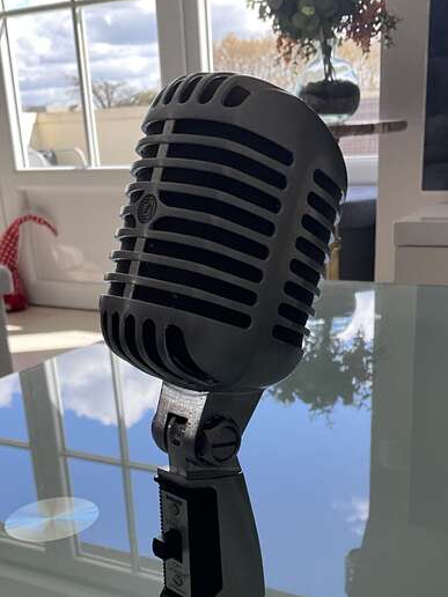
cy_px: 428
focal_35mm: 45
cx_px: 236
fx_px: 777
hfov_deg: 32.2
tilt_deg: -20.2
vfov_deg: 41.2
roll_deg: +2.6
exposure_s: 1/160
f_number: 1.8
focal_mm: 3
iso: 20
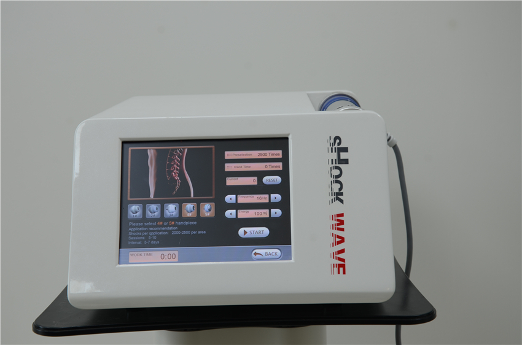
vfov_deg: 20.0
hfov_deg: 29.9
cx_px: 261
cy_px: 172
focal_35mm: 68
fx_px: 976
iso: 100
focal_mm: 45
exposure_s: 1/8
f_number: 9
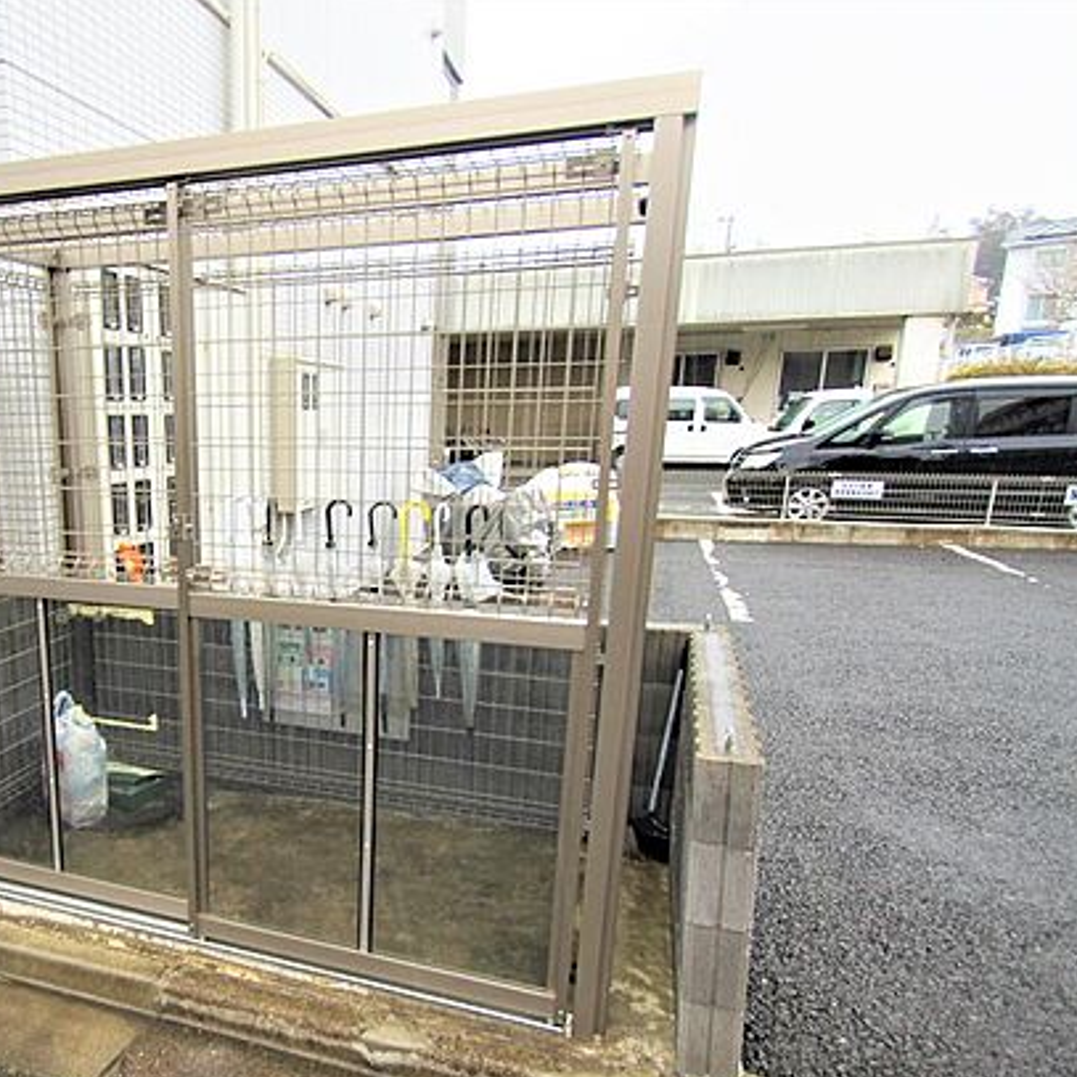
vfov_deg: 74.8
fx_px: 704
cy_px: 554
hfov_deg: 69.6
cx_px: 262
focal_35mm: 20
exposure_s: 1/30
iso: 100
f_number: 4
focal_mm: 10
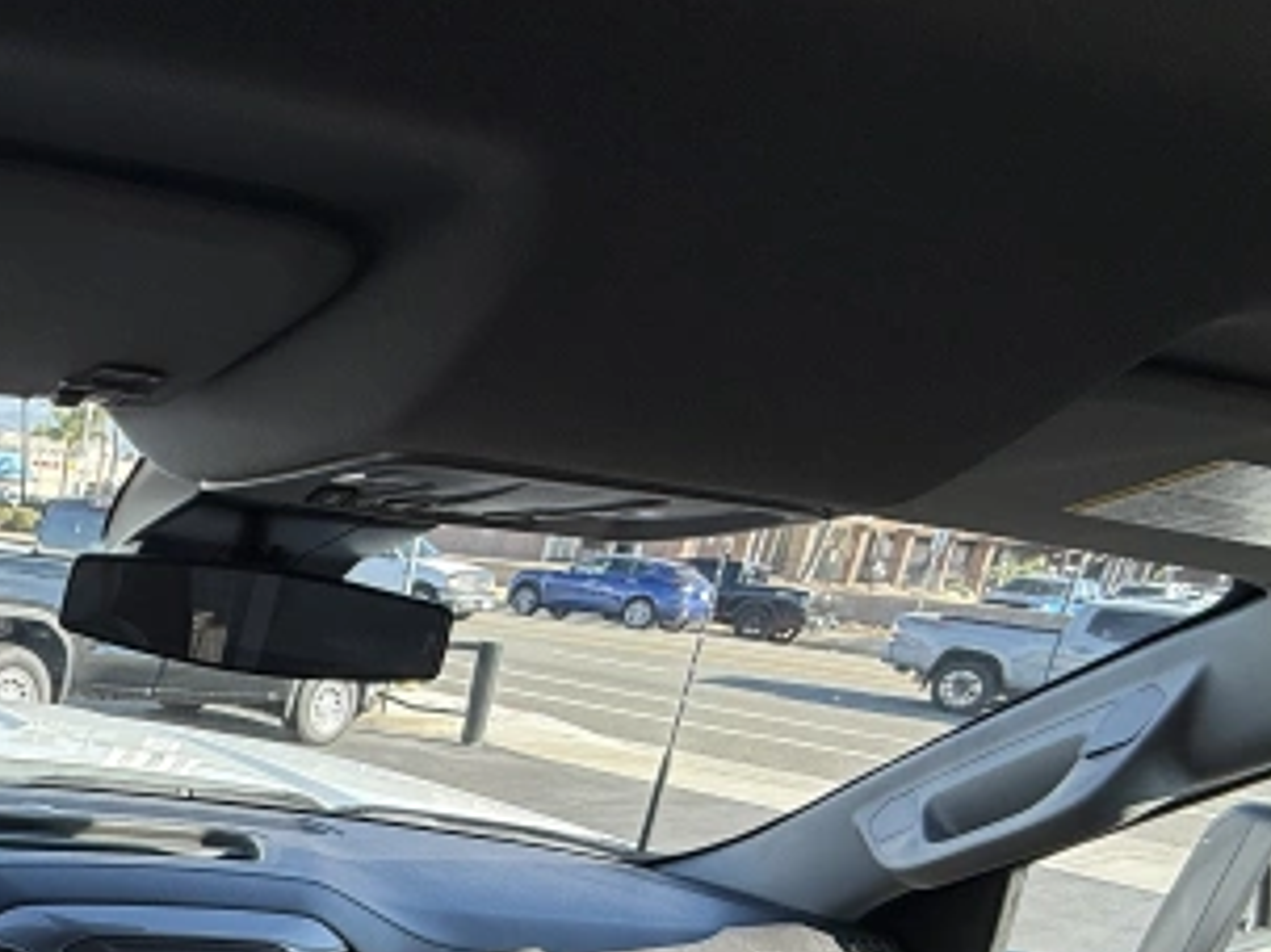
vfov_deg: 34.4
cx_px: -67
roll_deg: -4.8
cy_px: 998
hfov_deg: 41.7
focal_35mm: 37
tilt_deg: -20.3
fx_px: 1358
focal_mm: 2.22
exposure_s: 1/285
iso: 64
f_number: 2.2
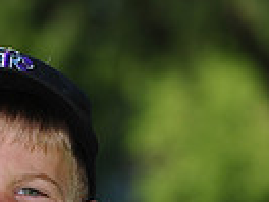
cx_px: 18
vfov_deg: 2.7
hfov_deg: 3.6
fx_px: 4251
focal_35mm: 547
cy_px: 308
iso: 200
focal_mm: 130
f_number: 5
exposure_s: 1/640
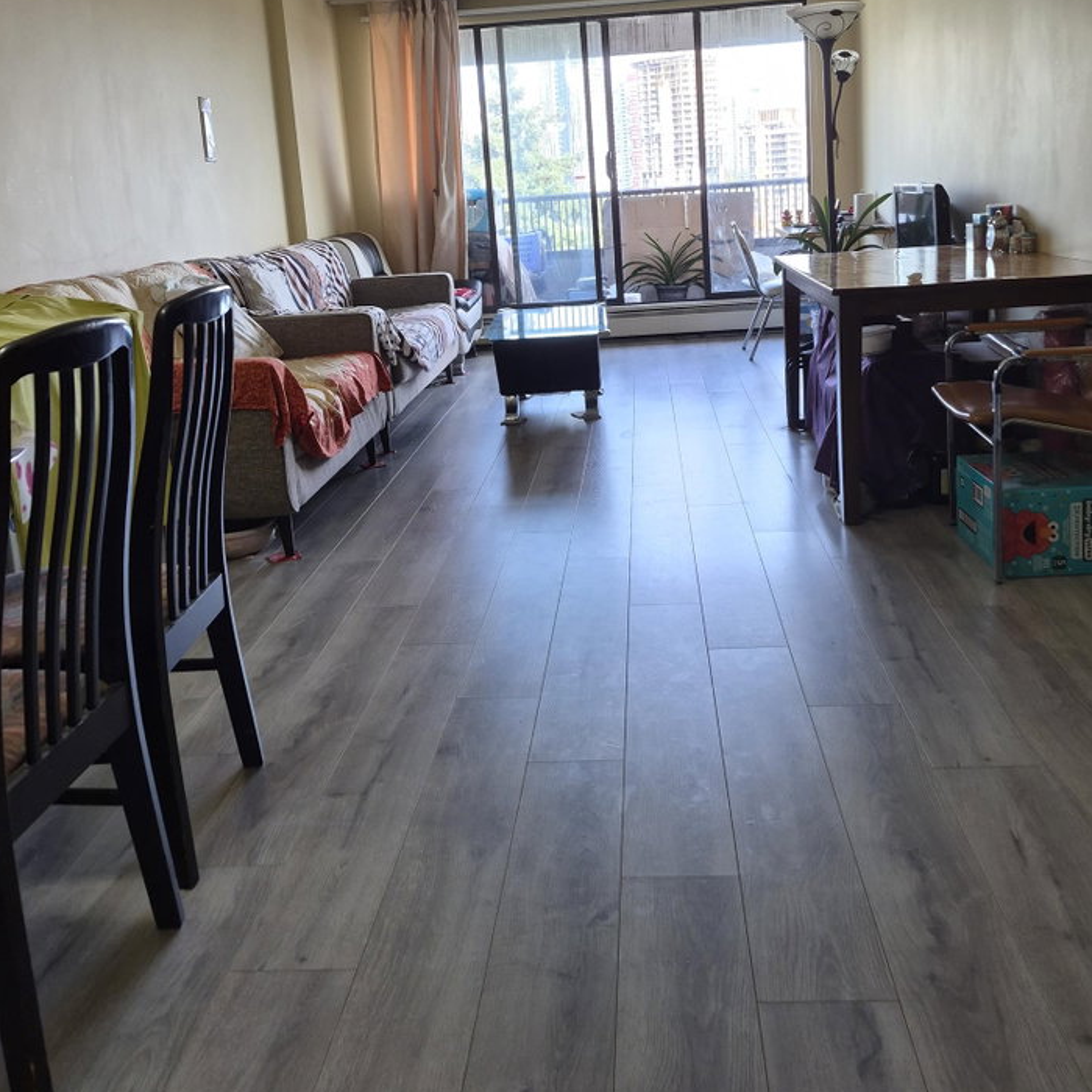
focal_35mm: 31
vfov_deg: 51.5
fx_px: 1106
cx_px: 594
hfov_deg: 52.5
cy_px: 360
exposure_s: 1/180
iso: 160
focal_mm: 5.4
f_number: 1.8
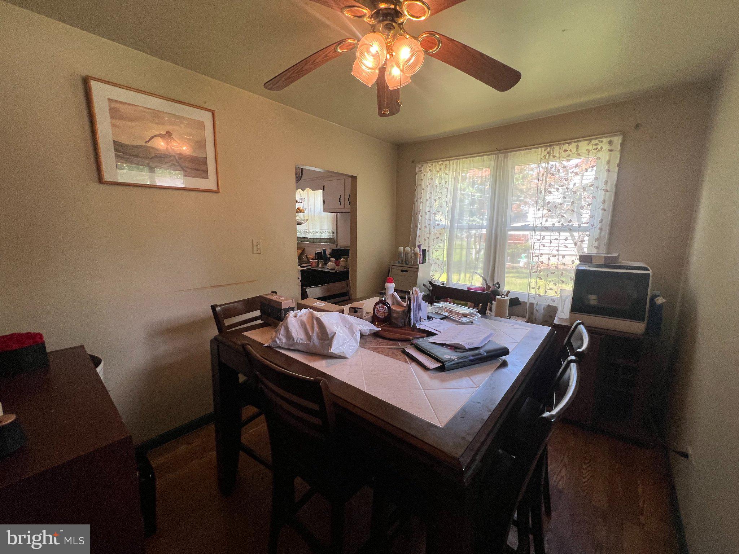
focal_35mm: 13
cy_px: 277
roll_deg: -0.5
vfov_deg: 89.9
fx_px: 278
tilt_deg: -10.5
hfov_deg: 106.2
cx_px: 370
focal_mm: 1.57
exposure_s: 1/120
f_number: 1.8
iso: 125
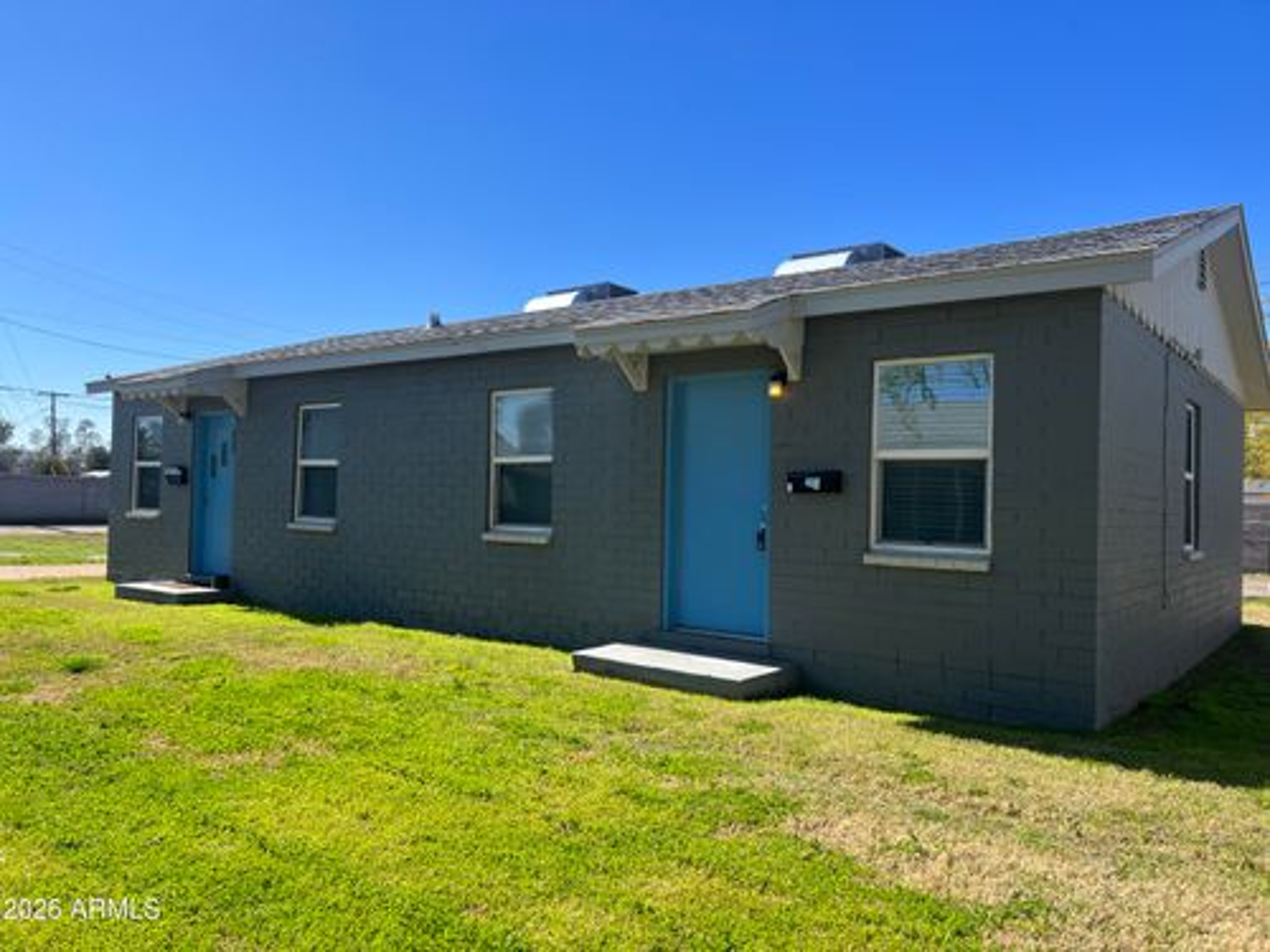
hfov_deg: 67.3
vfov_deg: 53.1
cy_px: 476
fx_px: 954
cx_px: 635
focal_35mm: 26
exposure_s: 1/3257
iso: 50
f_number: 1.5
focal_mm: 5.7
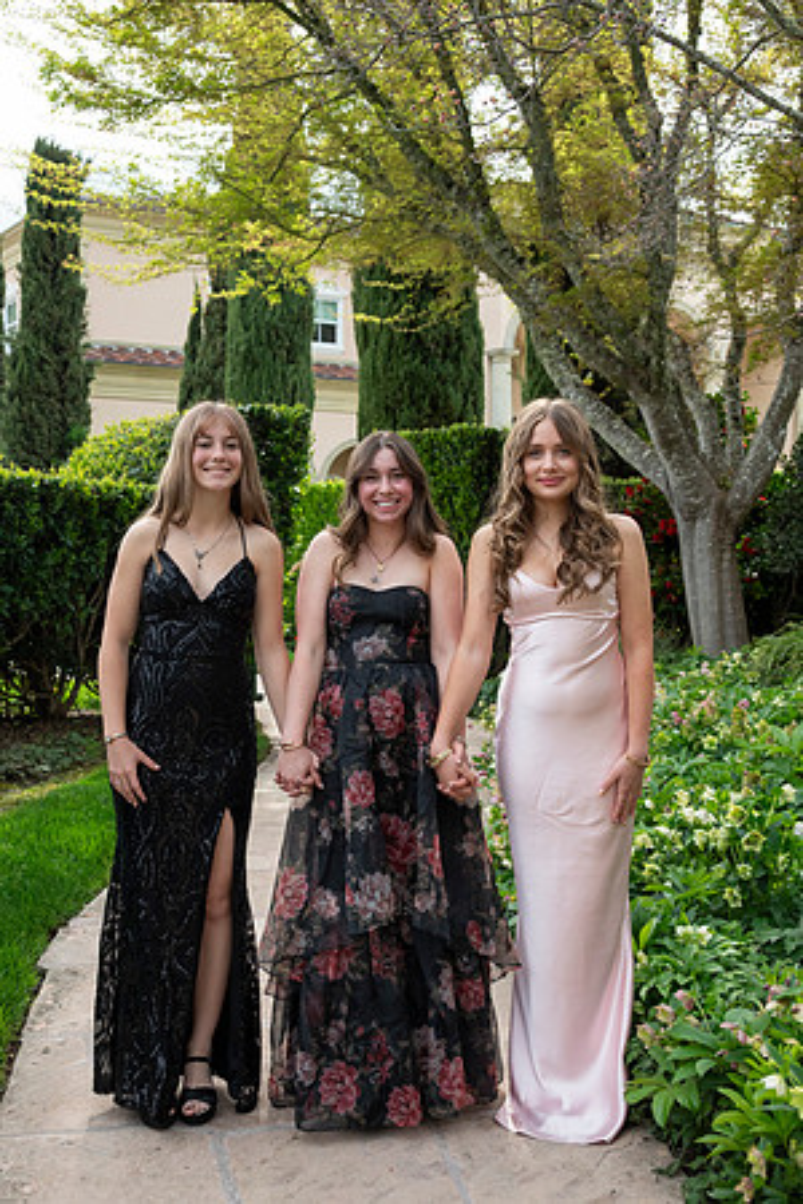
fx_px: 1439
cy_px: 602
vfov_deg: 45.4
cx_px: 402
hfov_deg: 31.2
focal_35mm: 43
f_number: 5.6
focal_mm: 43
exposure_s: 1/2000
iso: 1250
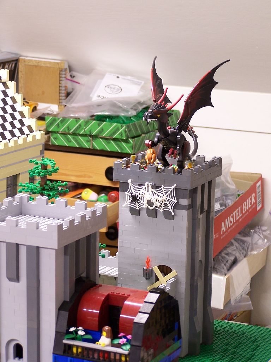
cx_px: 136
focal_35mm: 105
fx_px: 1096
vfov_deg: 18.7
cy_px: 181
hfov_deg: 14.1
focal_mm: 17.5
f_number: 3.2
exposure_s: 1/3
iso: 80
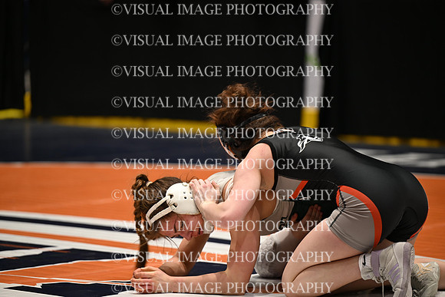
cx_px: 222
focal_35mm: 175
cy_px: 148
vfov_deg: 7.9
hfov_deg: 11.7
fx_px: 2164
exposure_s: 1/120
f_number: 2.8
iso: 360
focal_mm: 175
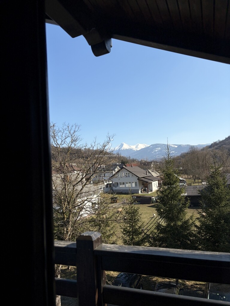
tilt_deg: +3.8
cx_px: 115
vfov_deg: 67.3
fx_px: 230
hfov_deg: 53.1
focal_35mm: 26
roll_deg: +3.7
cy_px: 153
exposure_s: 1/5348
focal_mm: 5.96
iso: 64
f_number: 1.6
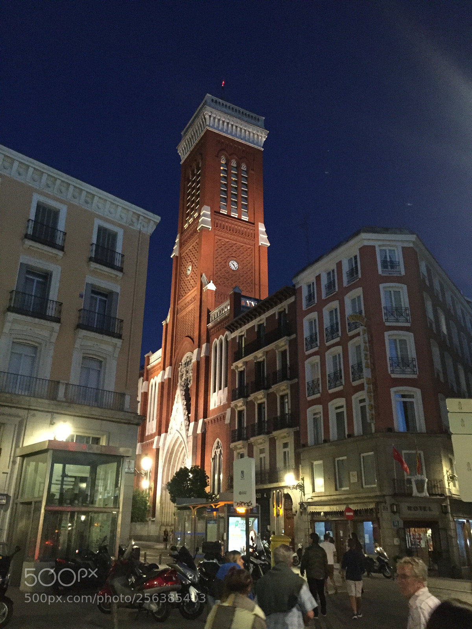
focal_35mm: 29
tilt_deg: +22.7
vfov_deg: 61.7
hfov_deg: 48.2
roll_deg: -1.8
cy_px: 314
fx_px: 527
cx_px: 236
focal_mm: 4.15
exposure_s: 1/17
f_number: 2.2
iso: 400
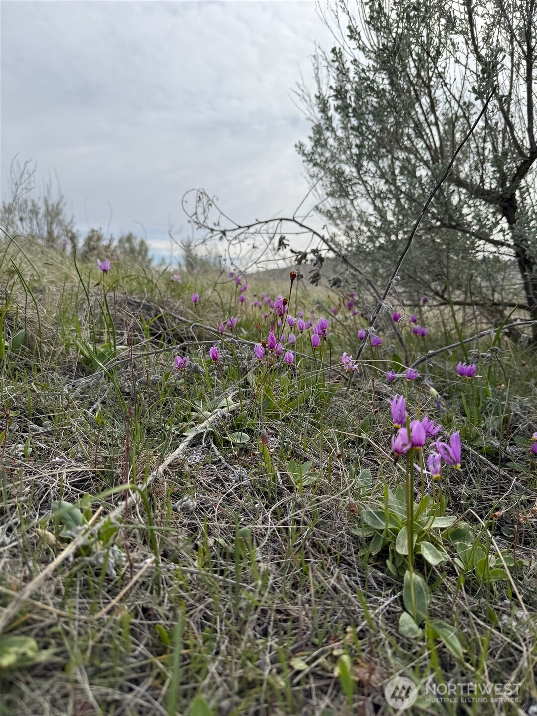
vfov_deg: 71.6
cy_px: 358
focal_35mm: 24
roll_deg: -0.9
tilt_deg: -6.1
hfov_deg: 56.8
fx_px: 496
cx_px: 268
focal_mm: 6.76
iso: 80
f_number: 1.78
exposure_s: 1/5319
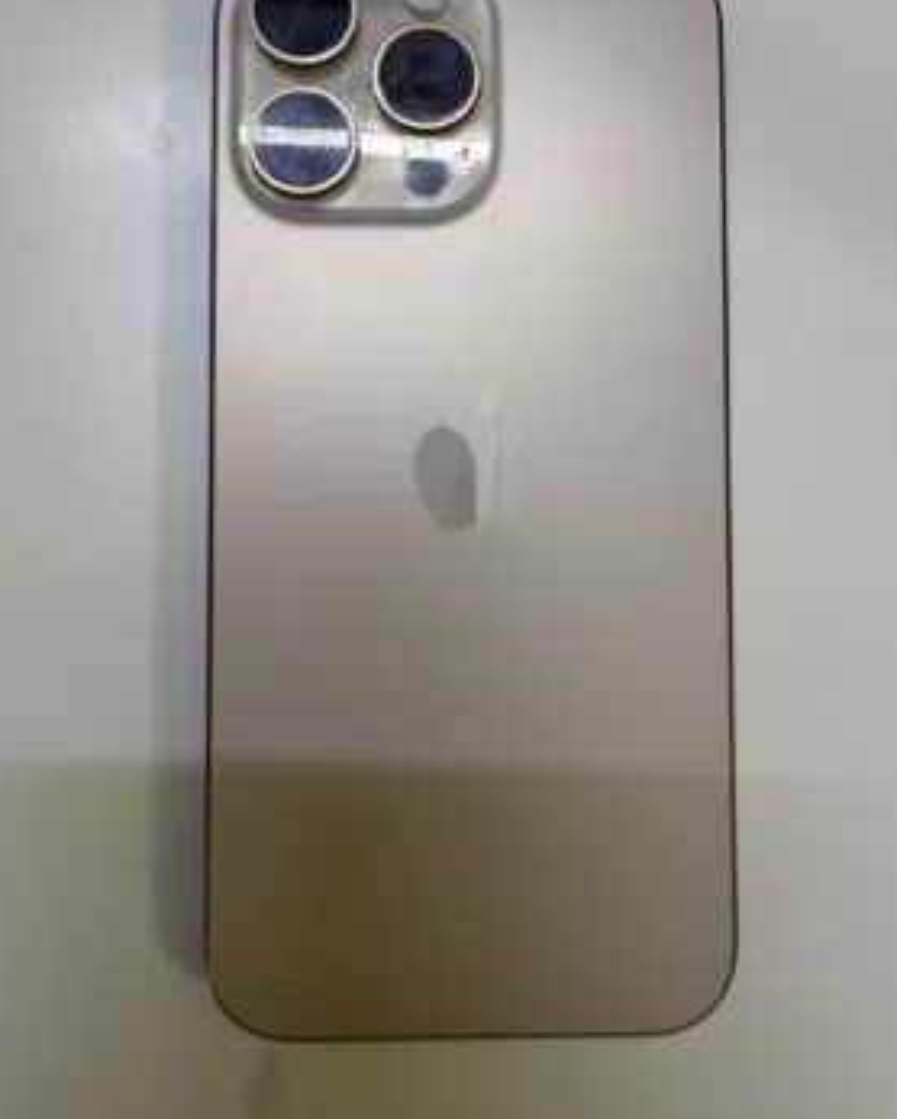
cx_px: 448
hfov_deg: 53.2
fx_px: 895
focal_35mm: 27
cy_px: 510
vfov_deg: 63.9
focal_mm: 2.22
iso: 500
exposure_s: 1/51
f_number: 2.2
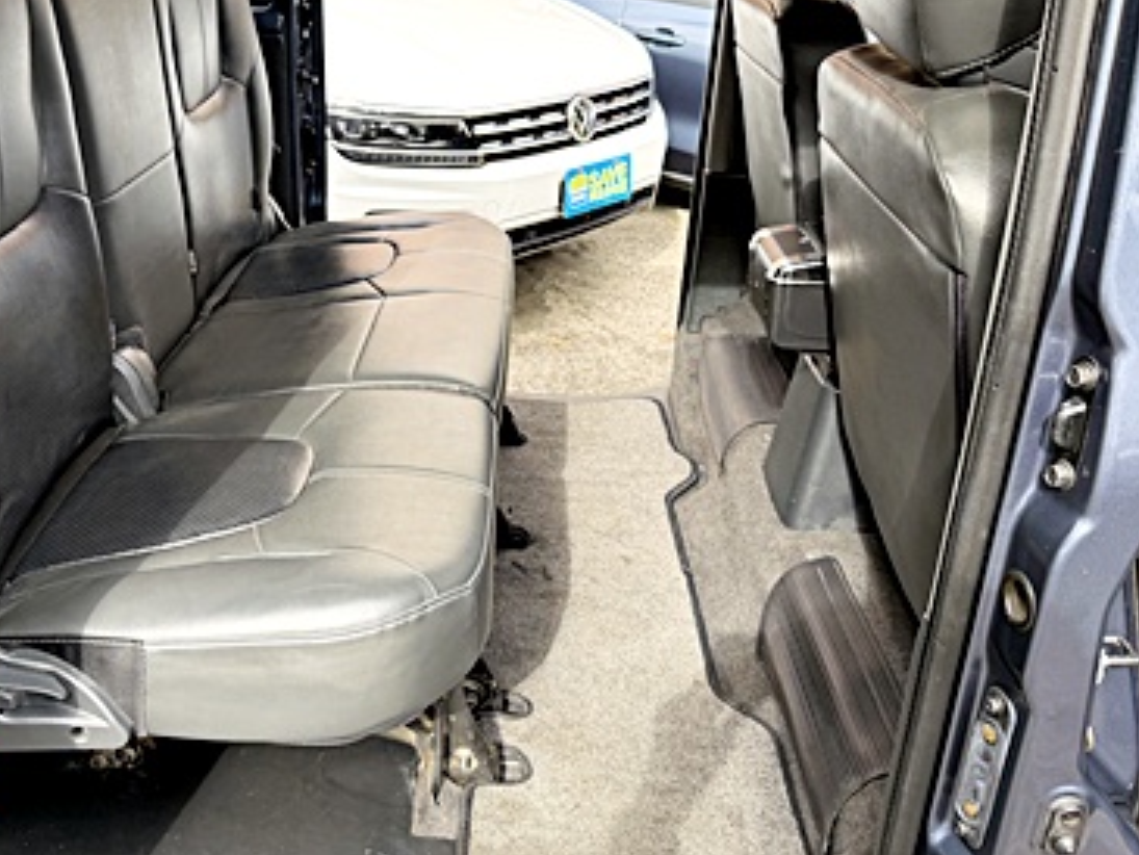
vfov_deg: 40.3
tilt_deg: -21.1
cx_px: 442
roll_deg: -1.8
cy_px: 300
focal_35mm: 35
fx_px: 1152
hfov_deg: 52.2
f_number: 1.78
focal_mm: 6.76
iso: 100
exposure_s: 1/584
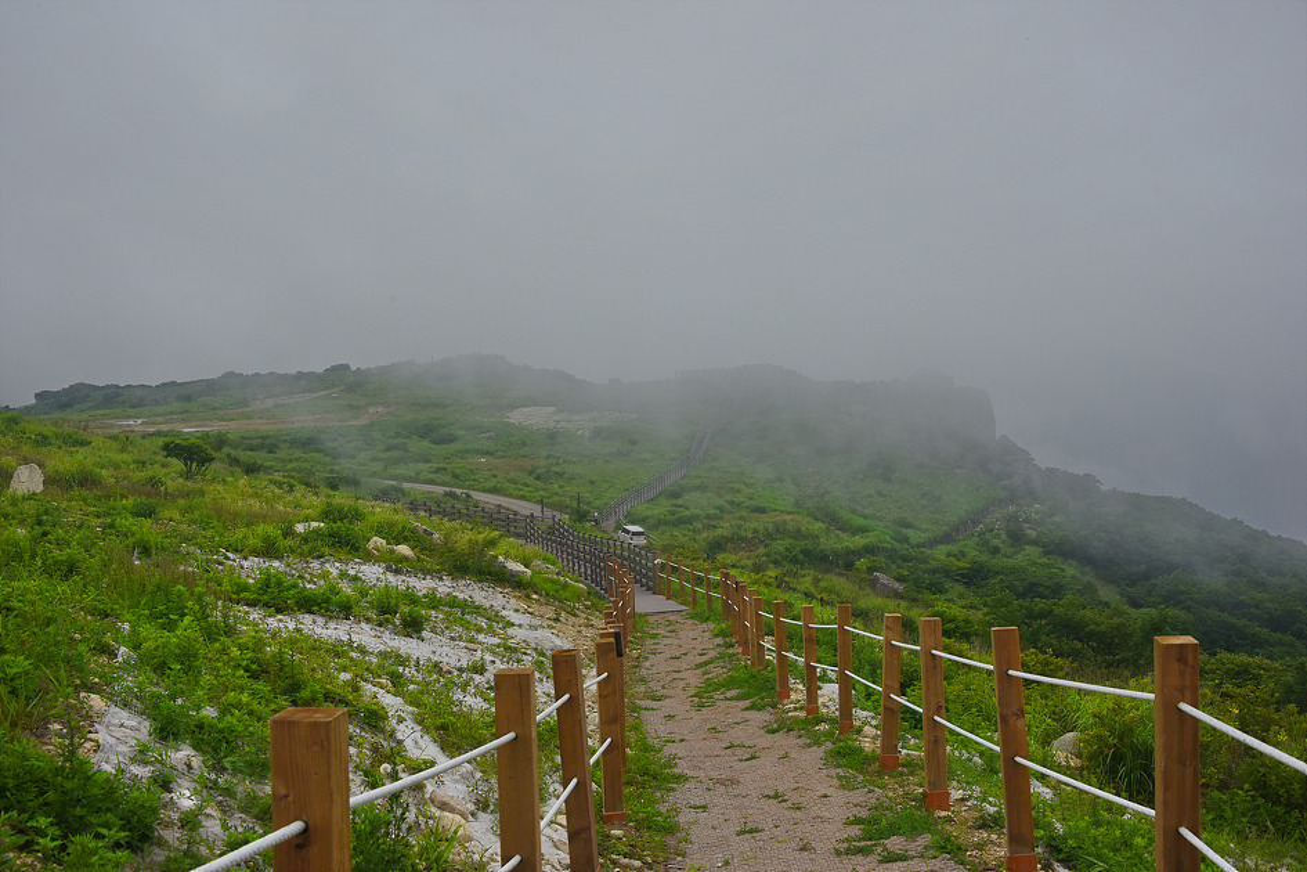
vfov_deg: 29.9
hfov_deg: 43.6
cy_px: 436
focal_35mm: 45
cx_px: 654
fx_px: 1634
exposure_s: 1/640
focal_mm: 45
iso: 400
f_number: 13
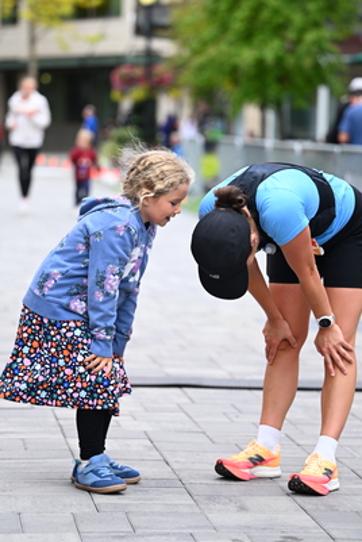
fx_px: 2168
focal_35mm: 144
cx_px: 159
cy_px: 243
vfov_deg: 14.2
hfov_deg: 9.5
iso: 640
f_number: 2.8
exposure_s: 1/1600
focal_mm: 105
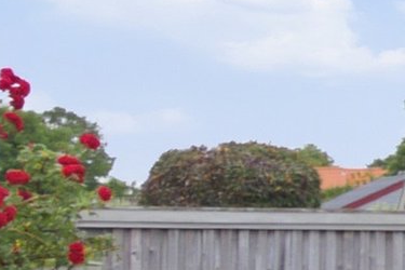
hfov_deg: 8.3
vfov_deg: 7.2
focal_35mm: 192
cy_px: 160
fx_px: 2160
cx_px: 1386
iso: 200
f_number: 4
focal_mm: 15.9
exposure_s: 1/320
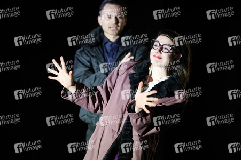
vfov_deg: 6.9
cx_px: 120
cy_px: 80
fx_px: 1338
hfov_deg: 10.3
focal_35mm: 200
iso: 3200
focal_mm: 200
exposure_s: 1/200
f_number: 3.5
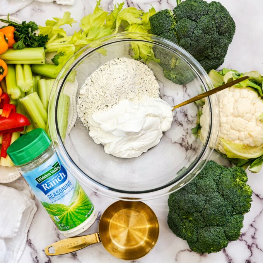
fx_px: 550
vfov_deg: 26.9
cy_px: 131
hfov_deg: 26.9
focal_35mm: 64
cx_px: 125
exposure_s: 1/60
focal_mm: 50
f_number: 4
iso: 500
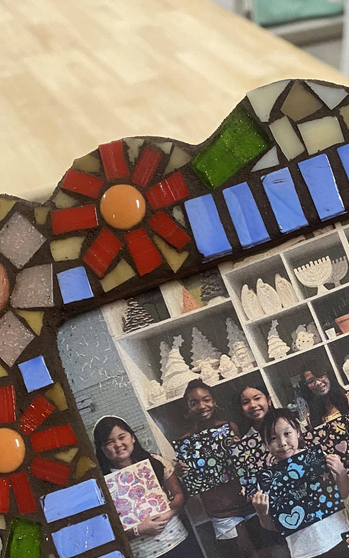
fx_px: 837
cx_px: 373
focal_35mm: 55
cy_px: 425
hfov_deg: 22.4
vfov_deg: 36.0
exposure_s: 1/60
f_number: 1.8
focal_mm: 4.25
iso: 250
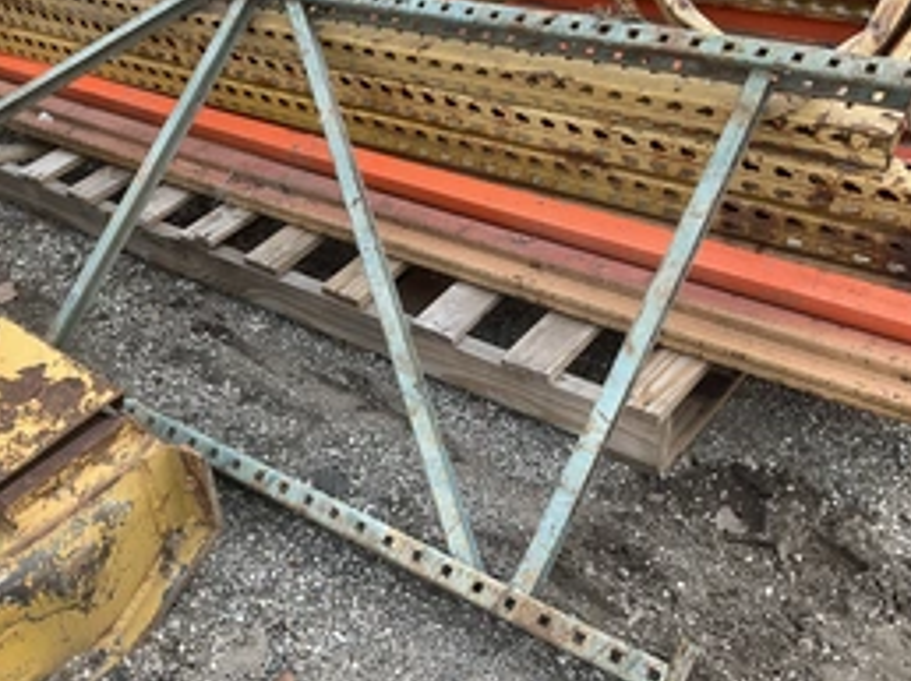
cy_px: 289
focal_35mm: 45
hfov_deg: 41.6
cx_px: 307
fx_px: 1183
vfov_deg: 32.1
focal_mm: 3
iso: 20
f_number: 1.8
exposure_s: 1/165
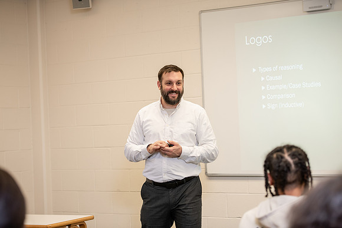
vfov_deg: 15.2
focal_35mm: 90
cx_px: 171
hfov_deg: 22.6
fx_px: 855
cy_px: 114
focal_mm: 90
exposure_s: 1/200
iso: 800
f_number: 3.2
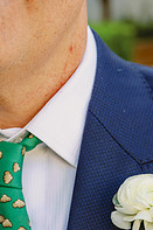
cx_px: 119
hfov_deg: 14.2
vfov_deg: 20.4
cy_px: 246
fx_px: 613
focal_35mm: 96
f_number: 4
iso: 500
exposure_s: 1/800
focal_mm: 42
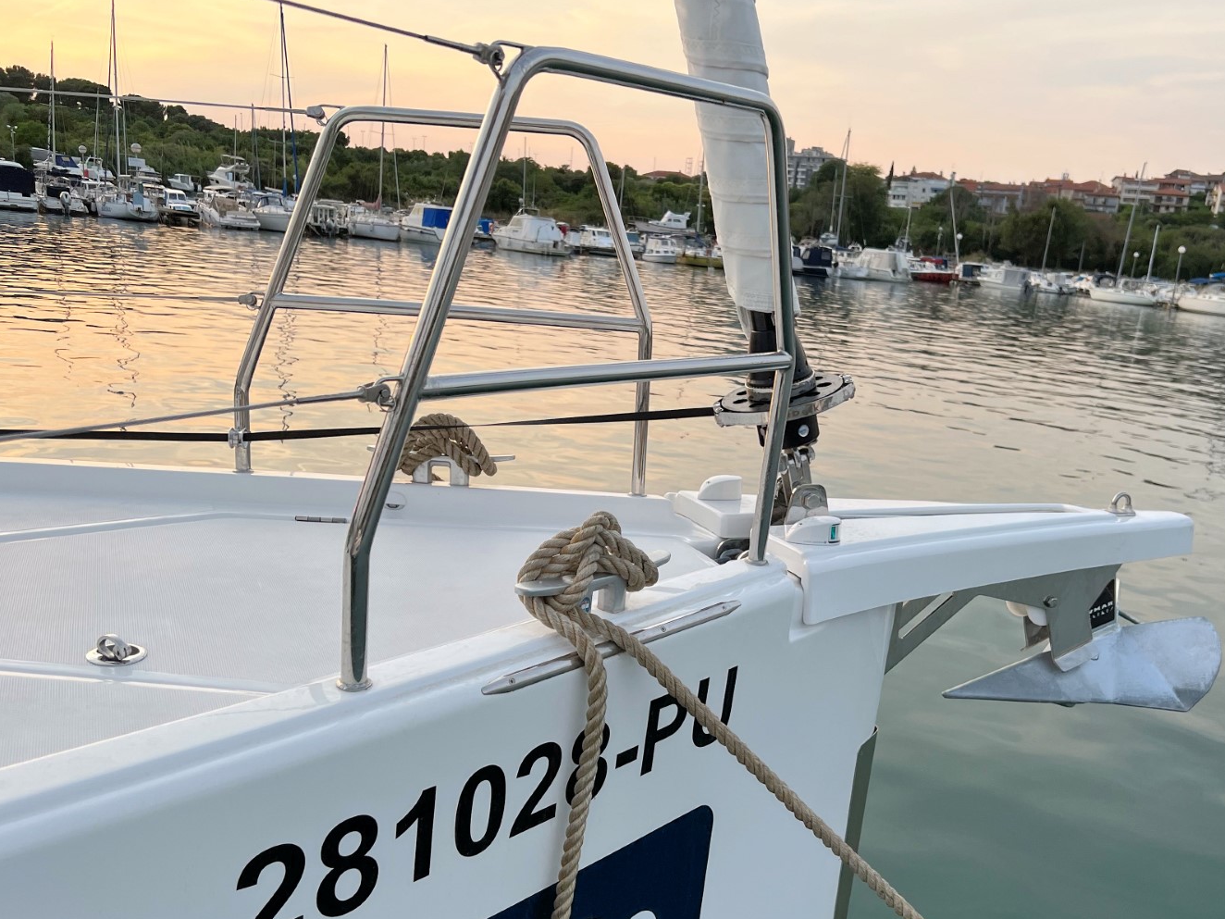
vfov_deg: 42.7
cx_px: 699
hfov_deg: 55.2
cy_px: 563
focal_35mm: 33
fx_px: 1168
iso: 50
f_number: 1.5
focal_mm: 5.7
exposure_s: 1/567
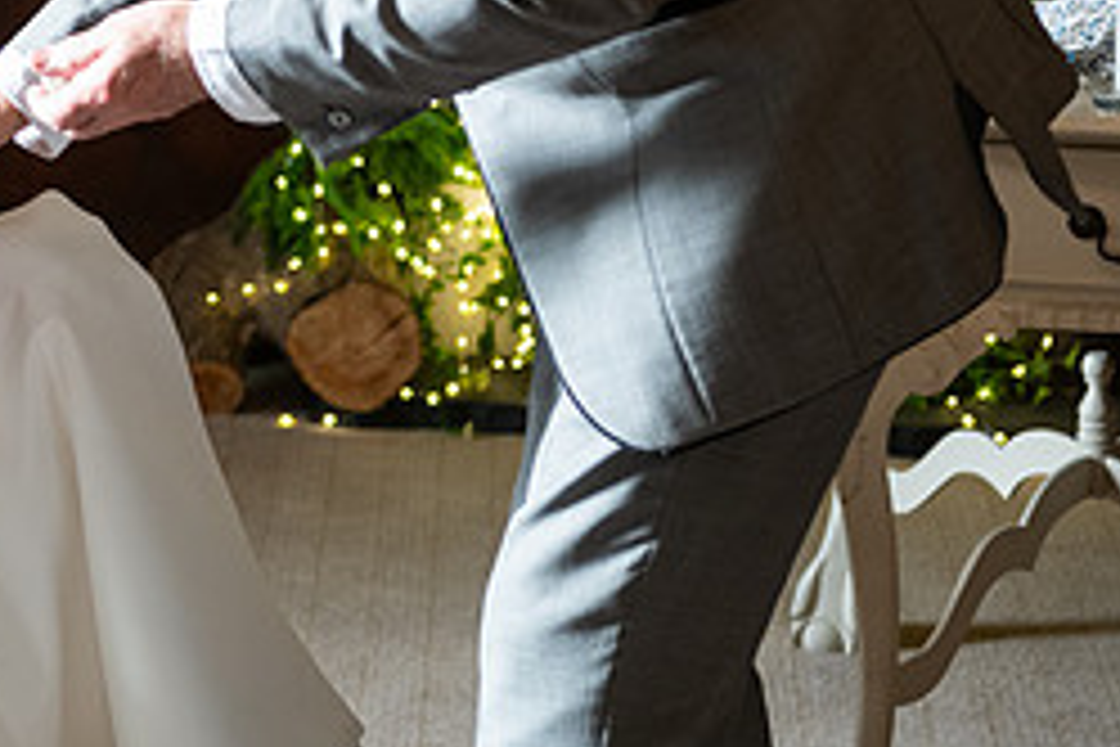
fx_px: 5071
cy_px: -106
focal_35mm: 163
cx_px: -94
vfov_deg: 8.3
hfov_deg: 12.4
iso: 800
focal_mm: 70
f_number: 3.5
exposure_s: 1/160
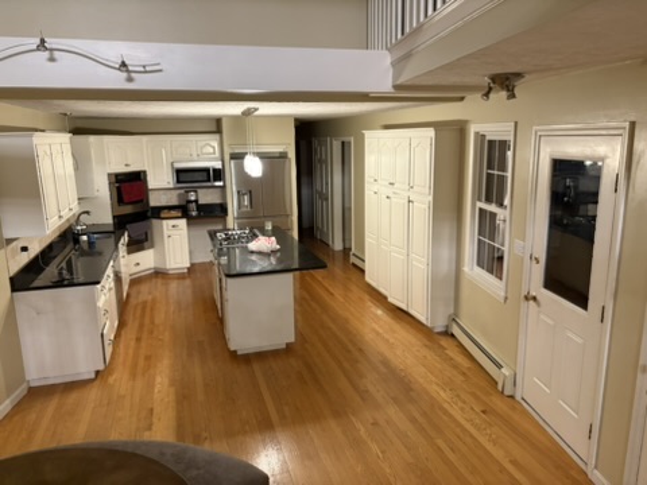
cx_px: 324
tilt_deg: -9.4
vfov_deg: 53.1
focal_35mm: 26
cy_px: 242
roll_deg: +1.7
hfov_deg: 67.3
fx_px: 486
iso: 500
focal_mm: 5.96
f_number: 1.6
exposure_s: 1/60
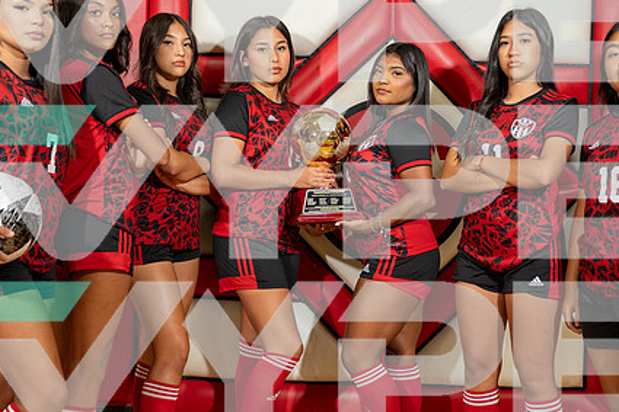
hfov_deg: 35.7
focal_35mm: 56
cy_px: 183
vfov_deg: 24.2
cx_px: 315
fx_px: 962
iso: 1000
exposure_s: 1/250
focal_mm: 41
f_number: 4
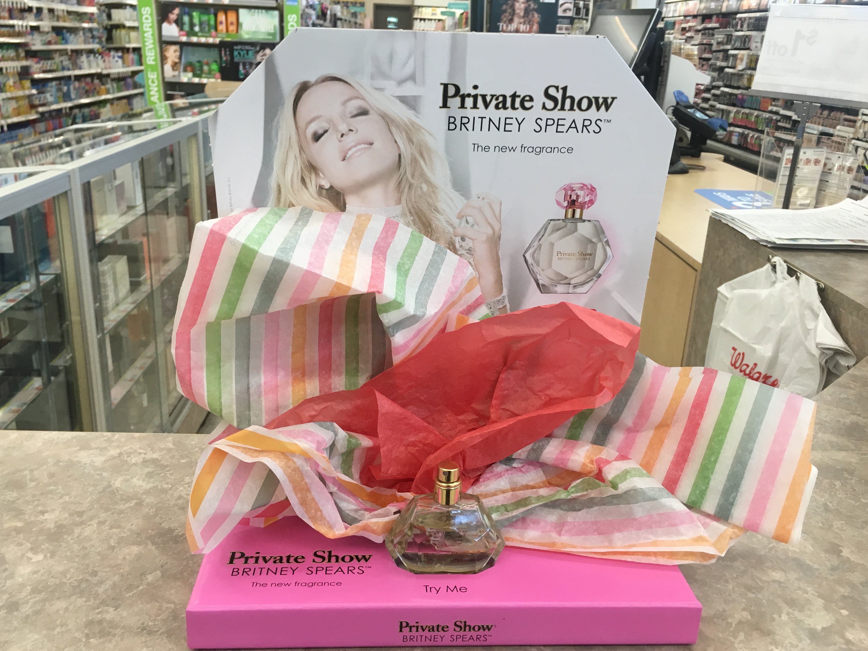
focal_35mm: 31
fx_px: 777
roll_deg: -2.3
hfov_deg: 58.3
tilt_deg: -20.0
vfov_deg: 45.4
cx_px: 420
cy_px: 334
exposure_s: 1/30
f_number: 2.2
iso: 32
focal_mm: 4.15
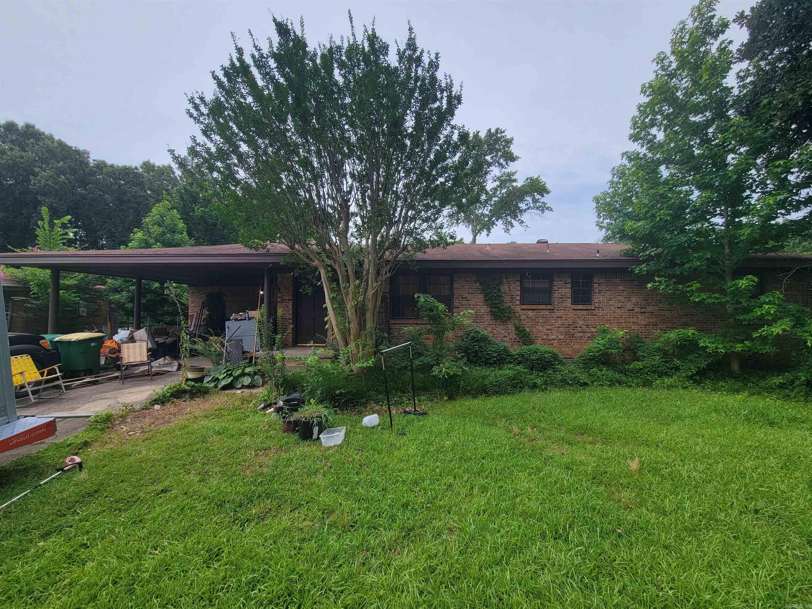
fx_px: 305
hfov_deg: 106.2
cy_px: 304
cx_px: 406
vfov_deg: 89.9
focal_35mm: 13
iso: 50
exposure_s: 1/1215
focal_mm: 2.2
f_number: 2.2
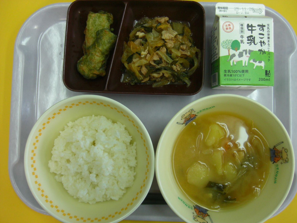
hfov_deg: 49.0
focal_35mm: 38
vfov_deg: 37.7
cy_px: 112
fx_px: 326
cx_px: 148
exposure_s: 1/60
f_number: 2.8
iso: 200
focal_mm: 7.9
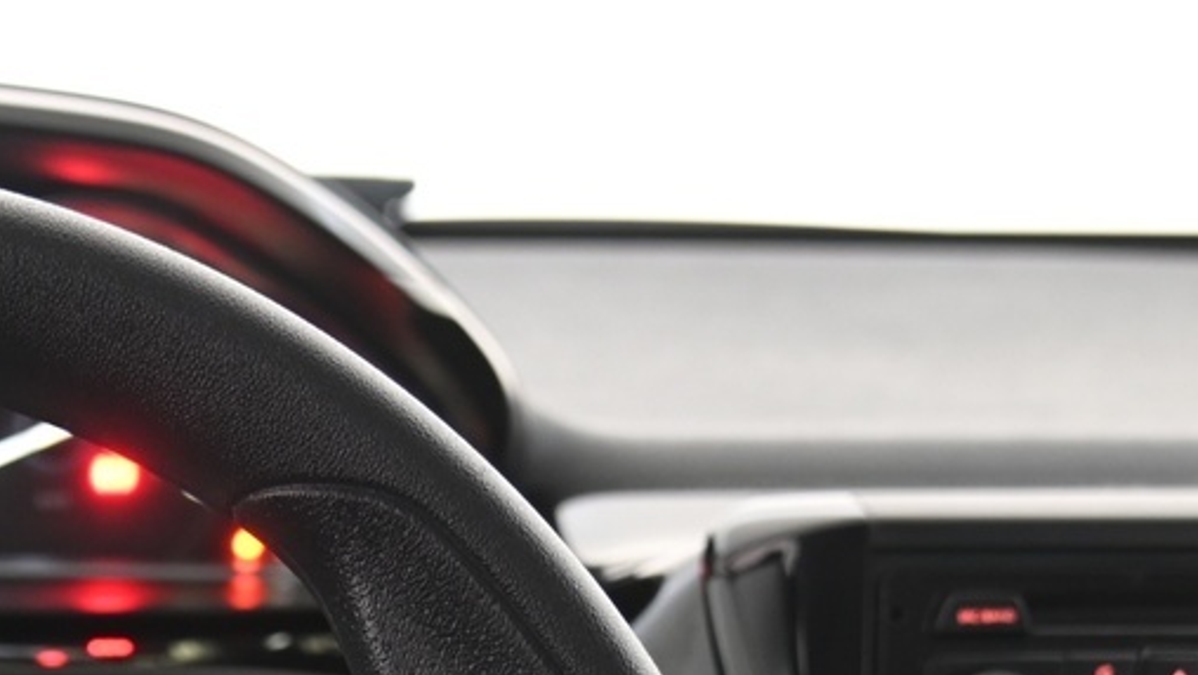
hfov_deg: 18.8
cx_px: -278
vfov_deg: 10.6
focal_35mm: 107
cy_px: 1265
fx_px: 3400
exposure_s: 1/8
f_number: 4
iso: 1000
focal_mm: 32
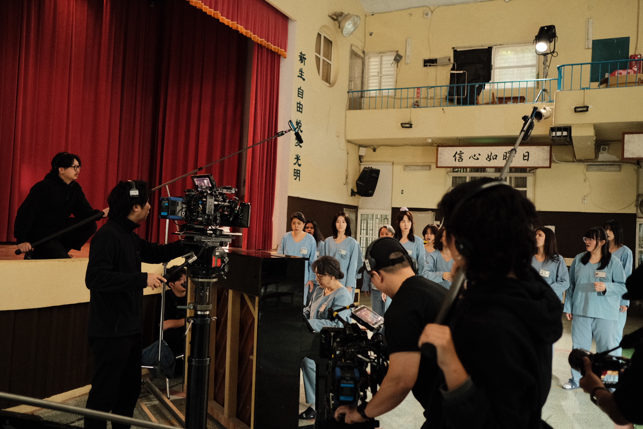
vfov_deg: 37.9
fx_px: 625
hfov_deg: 54.4
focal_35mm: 35
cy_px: 214
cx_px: 322
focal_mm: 23
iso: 1600
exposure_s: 1/125
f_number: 2.5
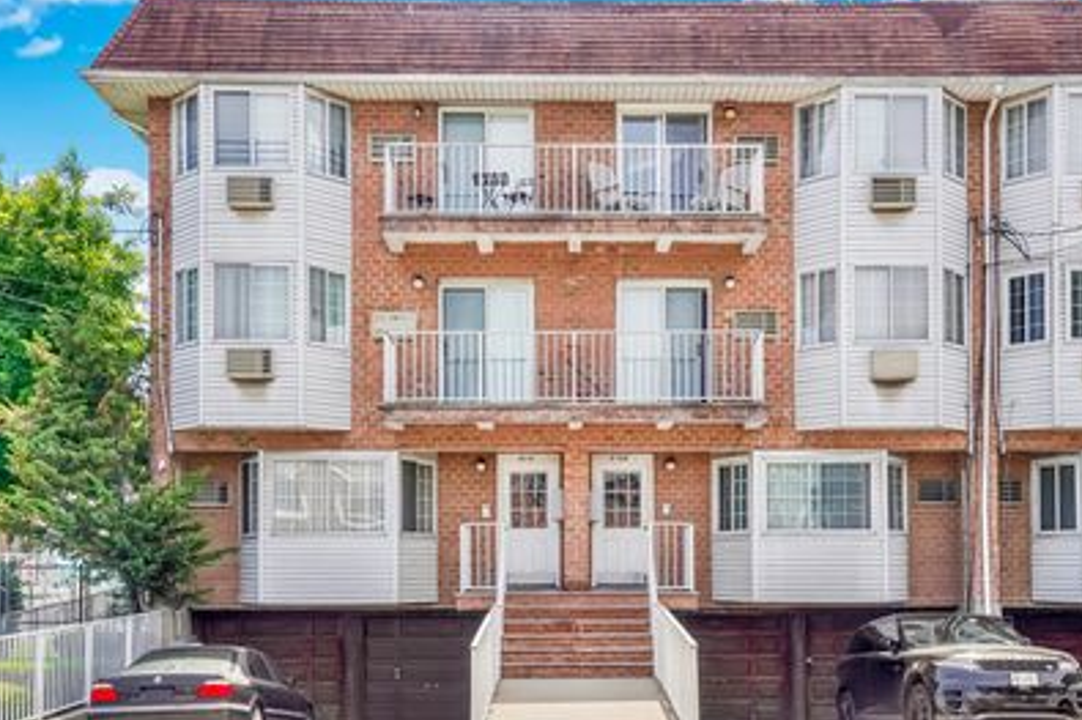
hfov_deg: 44.8
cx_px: 597
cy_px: 390
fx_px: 1311
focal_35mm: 44
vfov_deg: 30.7
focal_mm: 23
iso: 100
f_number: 8
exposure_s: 1/160
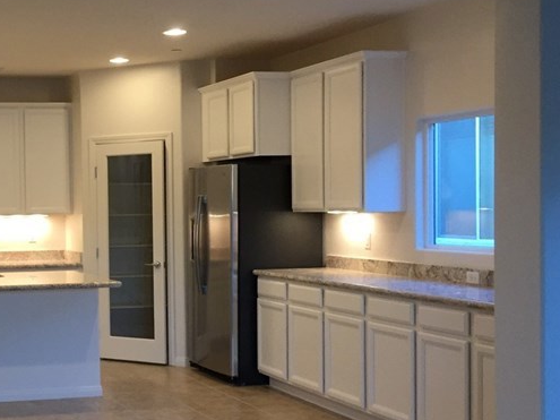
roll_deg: +0.8
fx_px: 970
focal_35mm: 60
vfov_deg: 24.4
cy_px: 241
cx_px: 26
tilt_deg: -1.5
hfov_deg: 30.4
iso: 50
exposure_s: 1/30
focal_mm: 4.15
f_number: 2.2
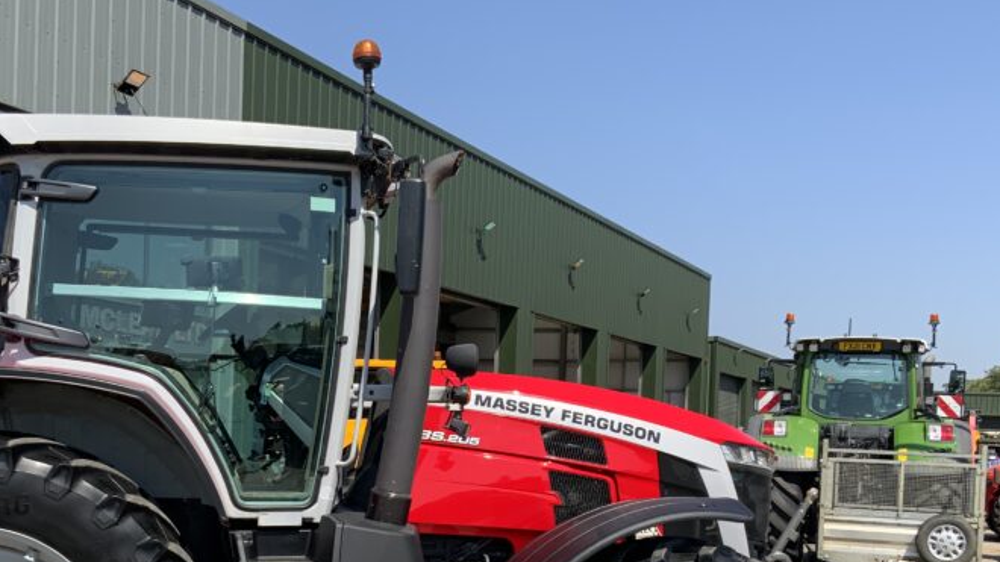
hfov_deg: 41.9
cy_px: 456
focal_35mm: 49
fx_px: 1299
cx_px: 411
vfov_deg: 24.0
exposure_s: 1/1577
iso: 16
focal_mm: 3
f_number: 1.8
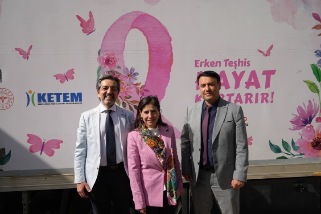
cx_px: 160
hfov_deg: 61.9
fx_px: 267
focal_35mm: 30
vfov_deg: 43.6
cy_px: 107
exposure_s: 1/1250
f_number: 5
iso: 100
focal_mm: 30
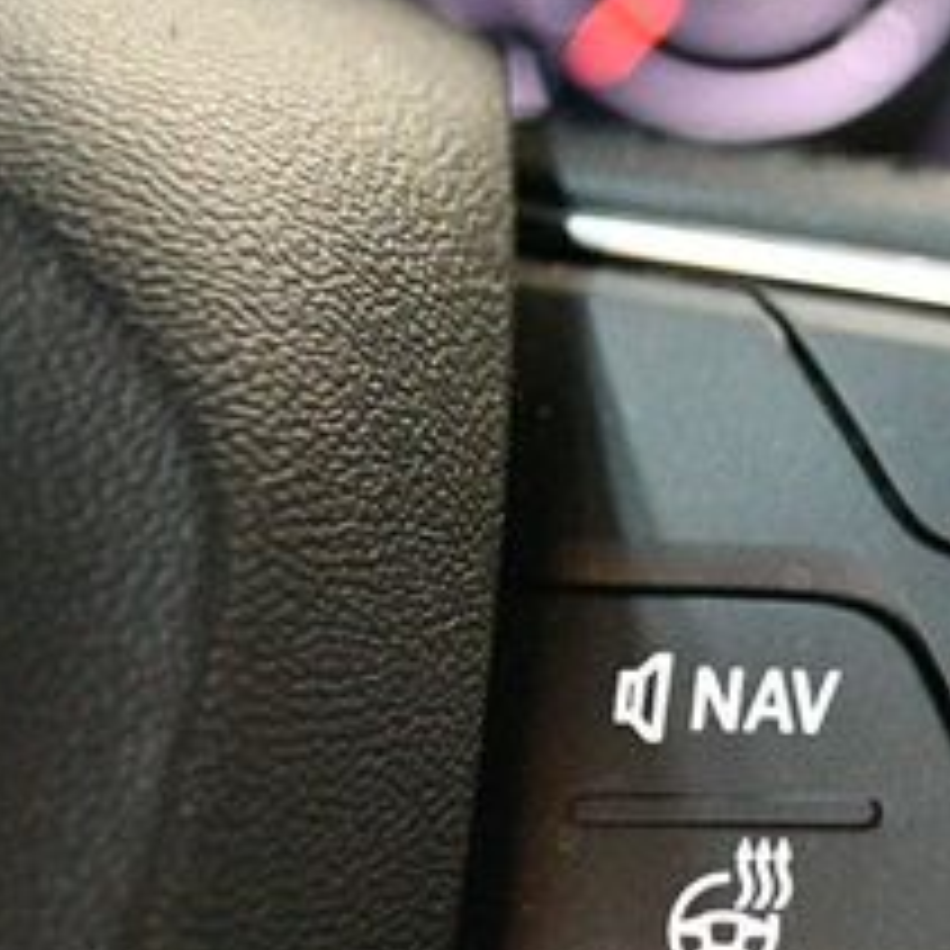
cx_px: 1099
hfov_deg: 12.7
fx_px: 4161
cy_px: 716
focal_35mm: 134
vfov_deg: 13.0
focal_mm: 35
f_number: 5
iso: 12800
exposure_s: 1/60
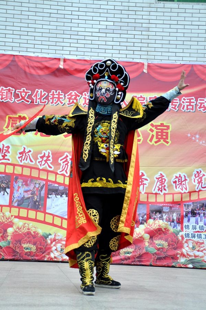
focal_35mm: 72
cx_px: 103
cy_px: 155
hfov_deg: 18.9
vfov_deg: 28.1
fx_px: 619
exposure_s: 1/200
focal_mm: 48
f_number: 7.1
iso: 200
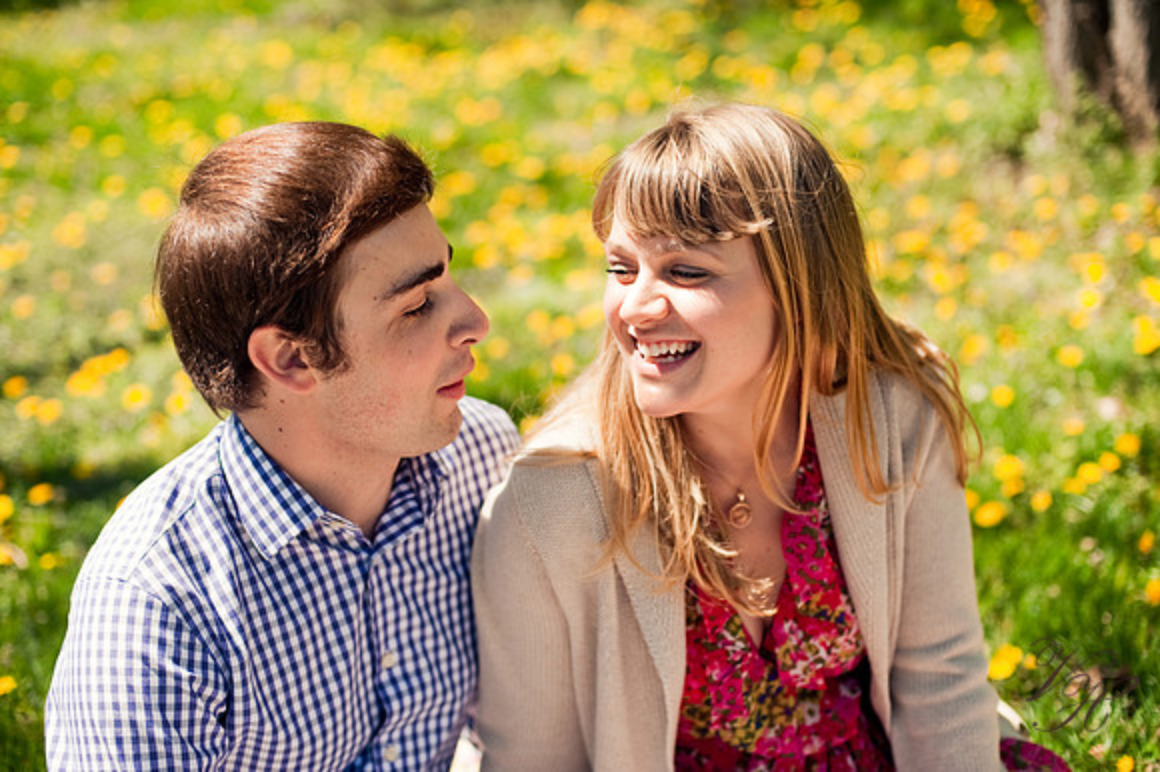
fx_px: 1610
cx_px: 580
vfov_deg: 27.0
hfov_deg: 39.6
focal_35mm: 50
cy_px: 386
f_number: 2.5
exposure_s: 1/1600
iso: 200
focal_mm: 50
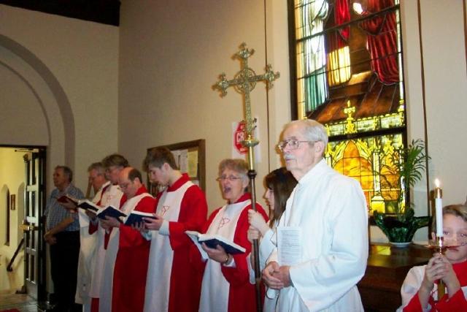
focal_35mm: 38
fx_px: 493
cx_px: 234
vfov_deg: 35.1
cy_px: 156
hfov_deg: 50.7
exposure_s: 1/30
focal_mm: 8
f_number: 2.8
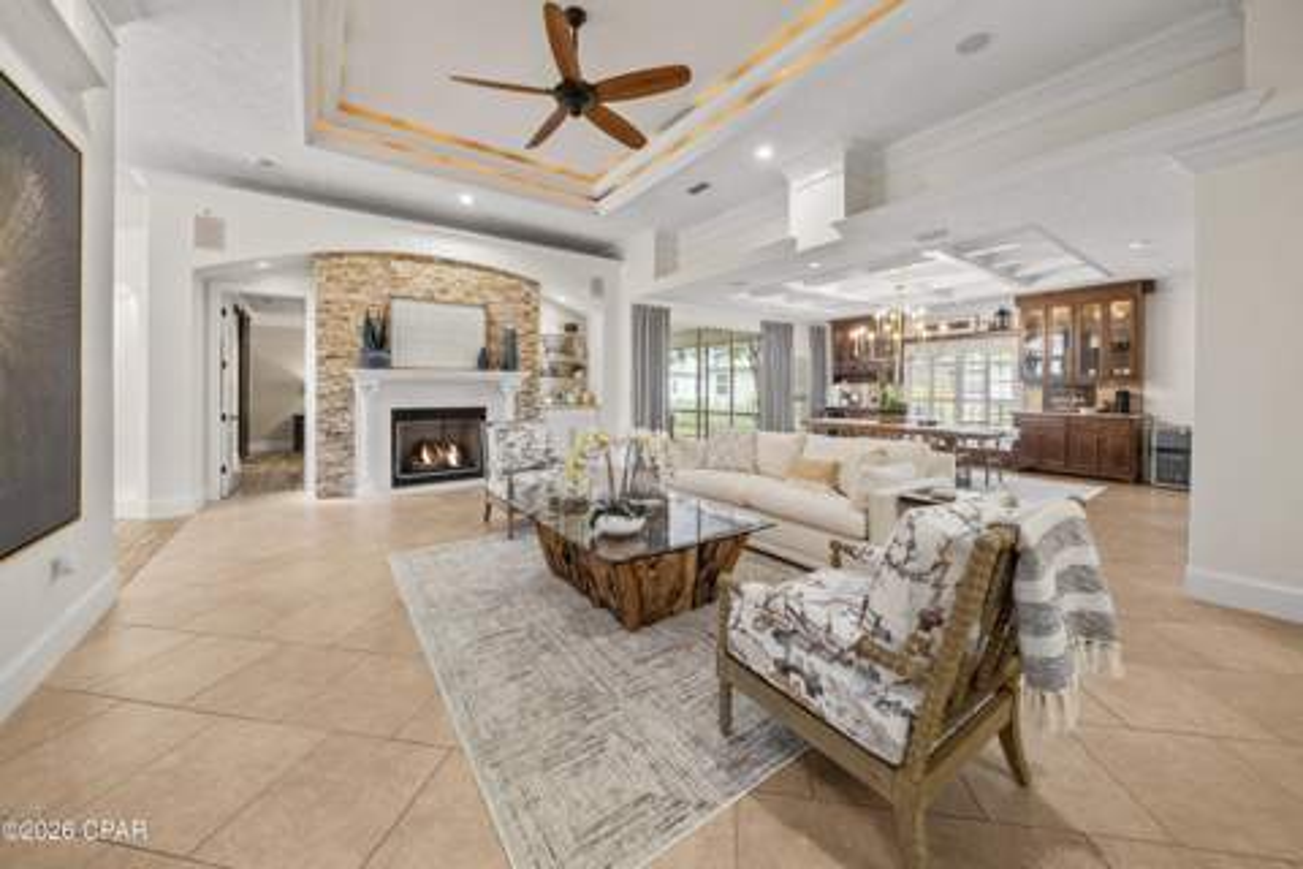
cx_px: 652
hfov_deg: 112.6
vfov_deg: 90.0
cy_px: 434
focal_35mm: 12
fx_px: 434
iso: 1000
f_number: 7.1
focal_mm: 12
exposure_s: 1/15
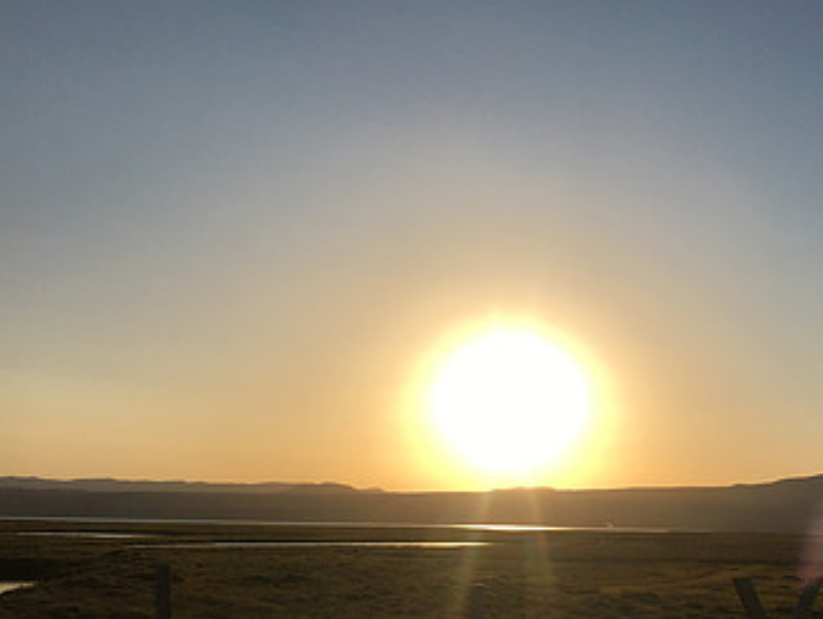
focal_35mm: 52
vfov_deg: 27.6
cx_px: 683
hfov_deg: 35.3
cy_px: 475
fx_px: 1238
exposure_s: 1/4525
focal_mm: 4.15
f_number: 2.2
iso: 25
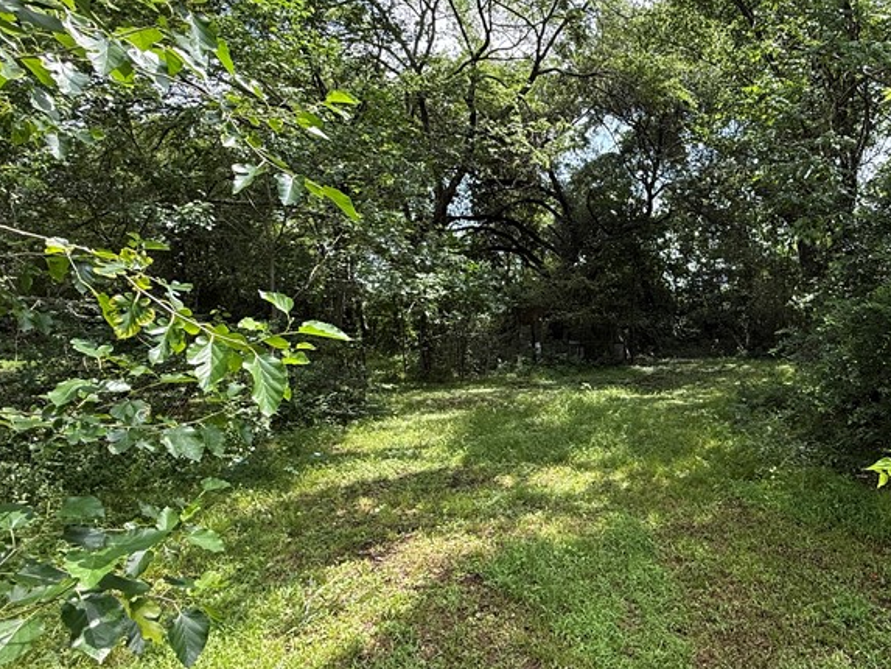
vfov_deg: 54.9
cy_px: 324
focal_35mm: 25
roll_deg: +0.9
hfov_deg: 66.5
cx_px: 628
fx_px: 644
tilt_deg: +0.7
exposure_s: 1/351
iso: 64
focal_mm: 2.22
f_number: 2.2
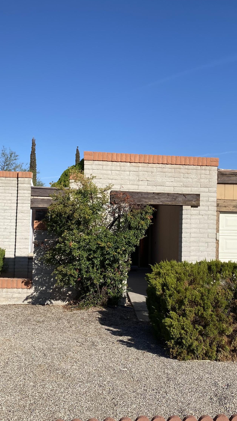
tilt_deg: +1.8
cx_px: 150
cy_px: 210
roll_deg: -2.1
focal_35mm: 38
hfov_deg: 31.0
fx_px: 424
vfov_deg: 52.8
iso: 32
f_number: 1.8
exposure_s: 1/4274
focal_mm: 4.25
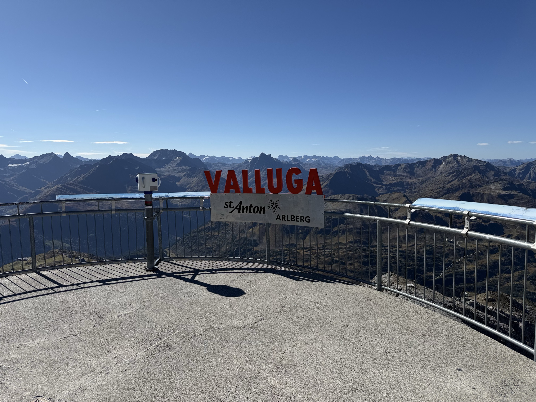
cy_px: 201
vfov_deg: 56.8
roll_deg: -0.1
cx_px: 268
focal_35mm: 24
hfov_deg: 71.6
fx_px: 372
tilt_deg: -7.0
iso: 80
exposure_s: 1/6711
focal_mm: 6.76
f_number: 1.78
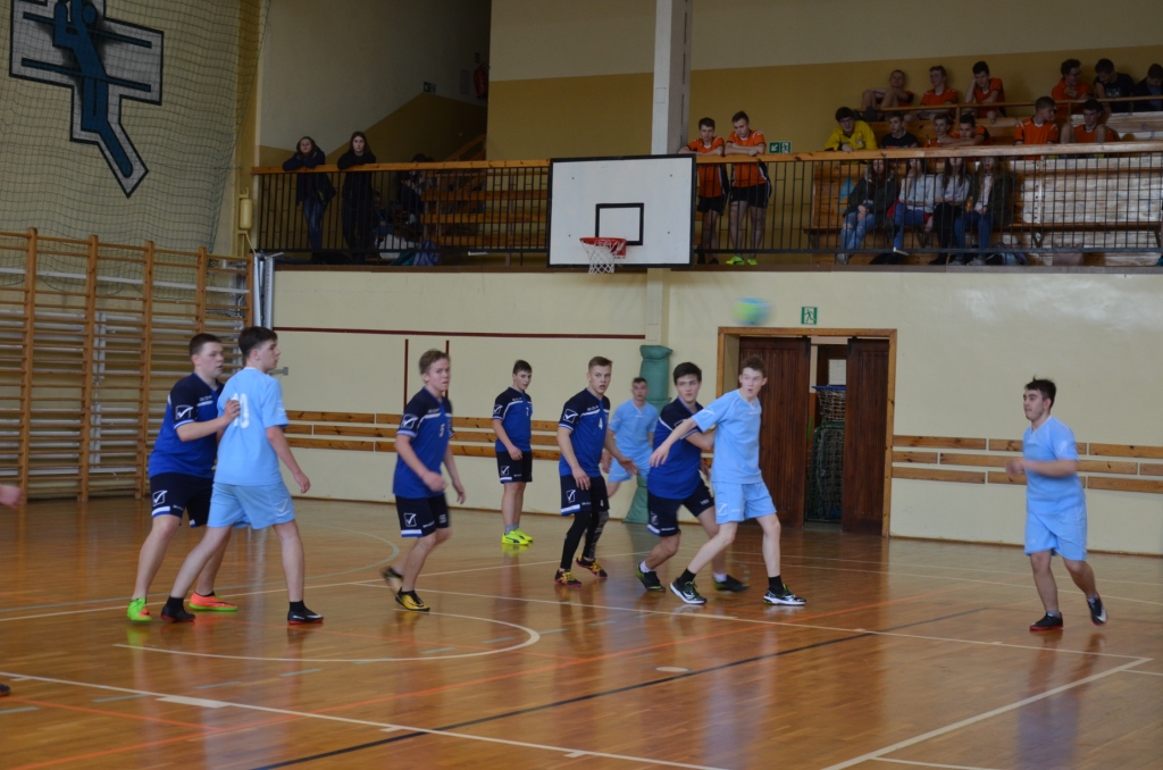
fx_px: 2031
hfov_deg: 32.0
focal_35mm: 63
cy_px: 385
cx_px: 582
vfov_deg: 21.5
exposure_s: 1/60
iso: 560
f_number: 4.8
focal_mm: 42
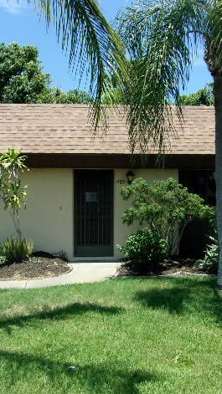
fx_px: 419
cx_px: 114
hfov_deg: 29.7
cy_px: 200
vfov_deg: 50.5
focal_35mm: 40
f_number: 10.4
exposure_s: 1/170
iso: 200
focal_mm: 4.9
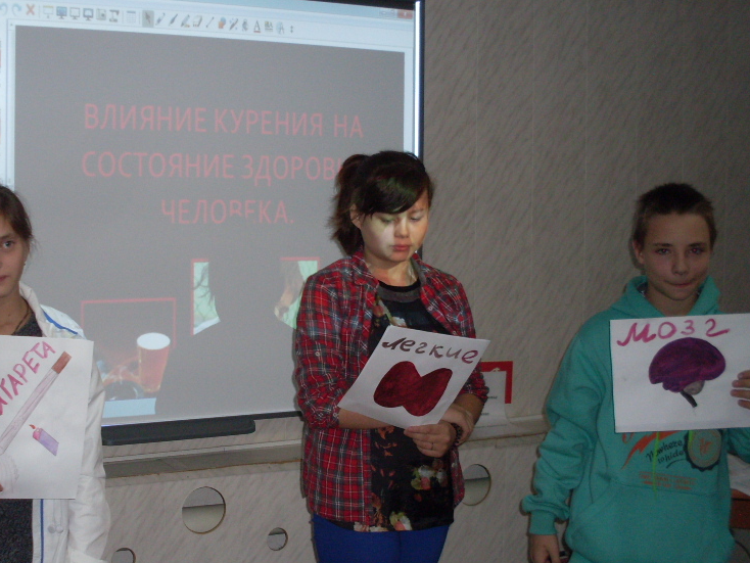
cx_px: 265
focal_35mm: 53
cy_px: 299
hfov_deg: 35.9
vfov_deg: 27.5
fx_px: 1149
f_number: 2.8
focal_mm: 6.3
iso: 100
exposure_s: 1/45
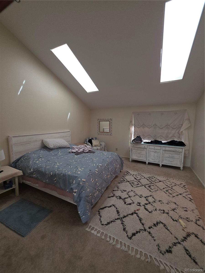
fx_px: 103
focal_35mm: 13
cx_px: 102
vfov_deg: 106.2
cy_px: 136
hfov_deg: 89.9
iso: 100
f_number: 1.9
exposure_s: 1/60
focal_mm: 2.2
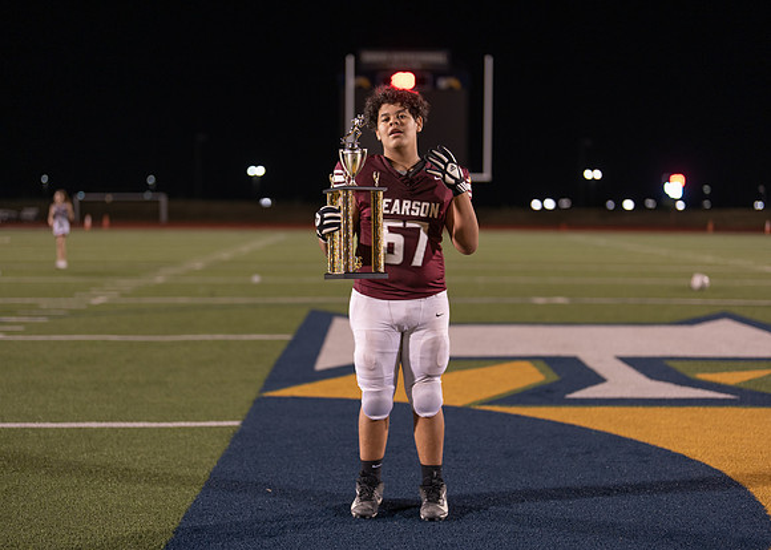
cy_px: 278
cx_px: 387
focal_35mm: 54
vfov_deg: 26.2
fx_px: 1182
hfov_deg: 36.1
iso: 320
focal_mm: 50
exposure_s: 1/320
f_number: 1.2
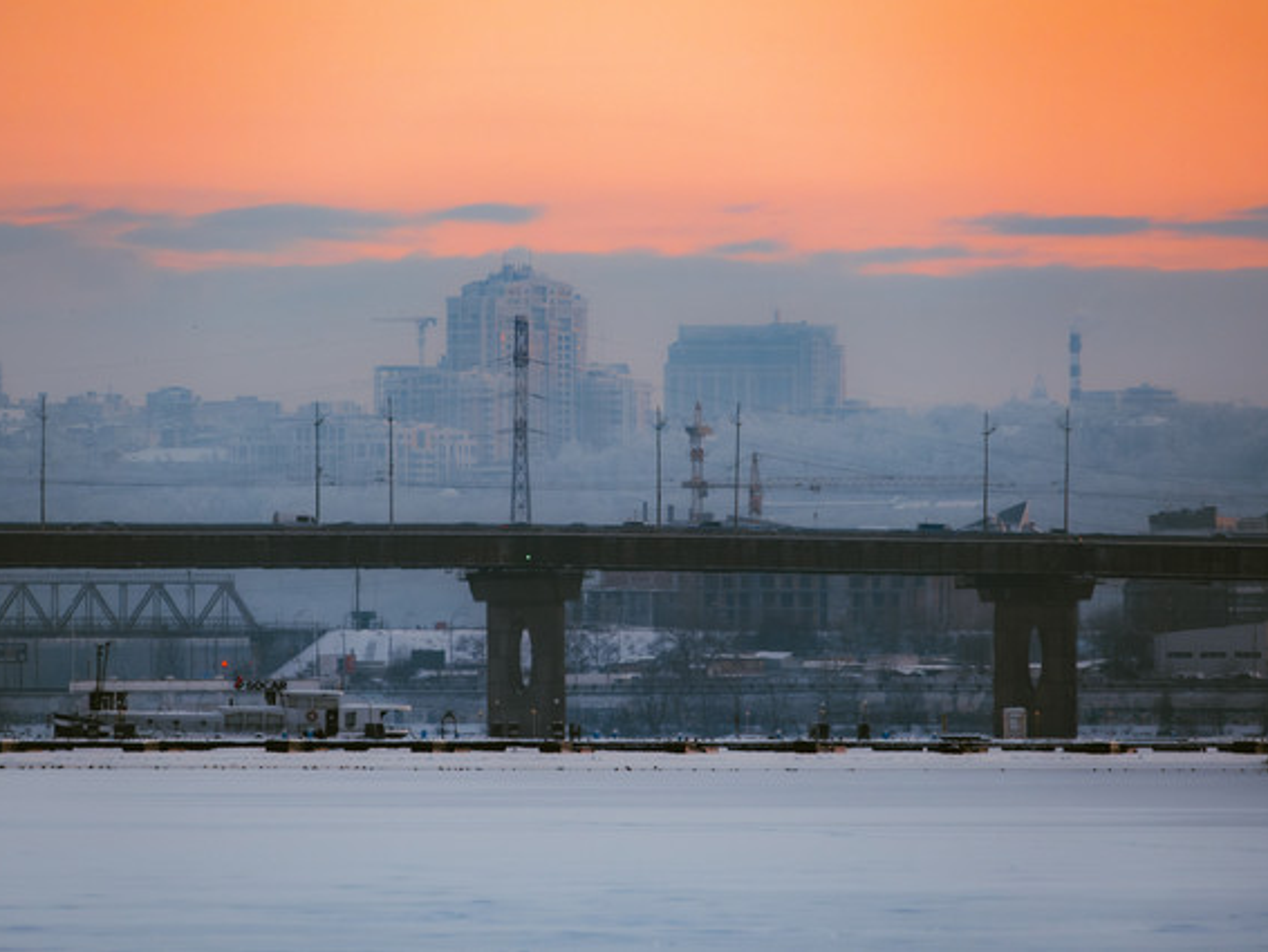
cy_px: 476
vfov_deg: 3.0
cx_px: 598
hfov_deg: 4.1
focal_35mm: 489
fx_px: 17920
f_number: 9
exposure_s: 1/200
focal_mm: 300
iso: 1600
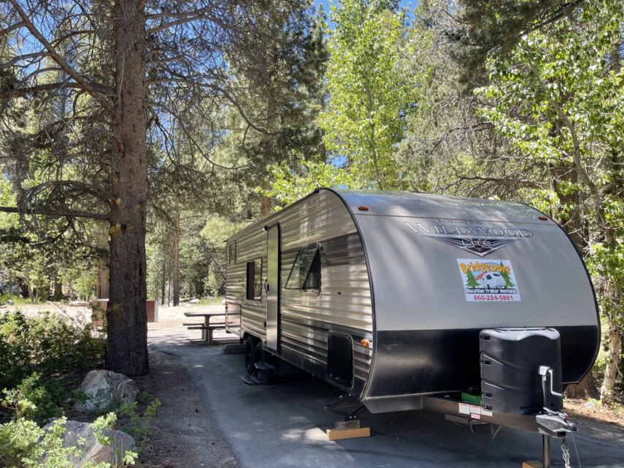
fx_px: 487
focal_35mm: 27
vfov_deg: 51.3
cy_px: 238
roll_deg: +0.3
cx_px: 314
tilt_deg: +4.2
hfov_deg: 65.3
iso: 32
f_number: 1.6
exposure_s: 1/323
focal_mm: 5.1
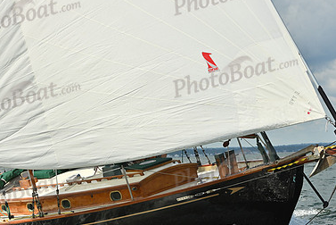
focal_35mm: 120
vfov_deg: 11.4
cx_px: 127
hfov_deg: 17.0
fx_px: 1121
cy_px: 133
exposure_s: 1/1250
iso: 250
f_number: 9
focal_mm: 78
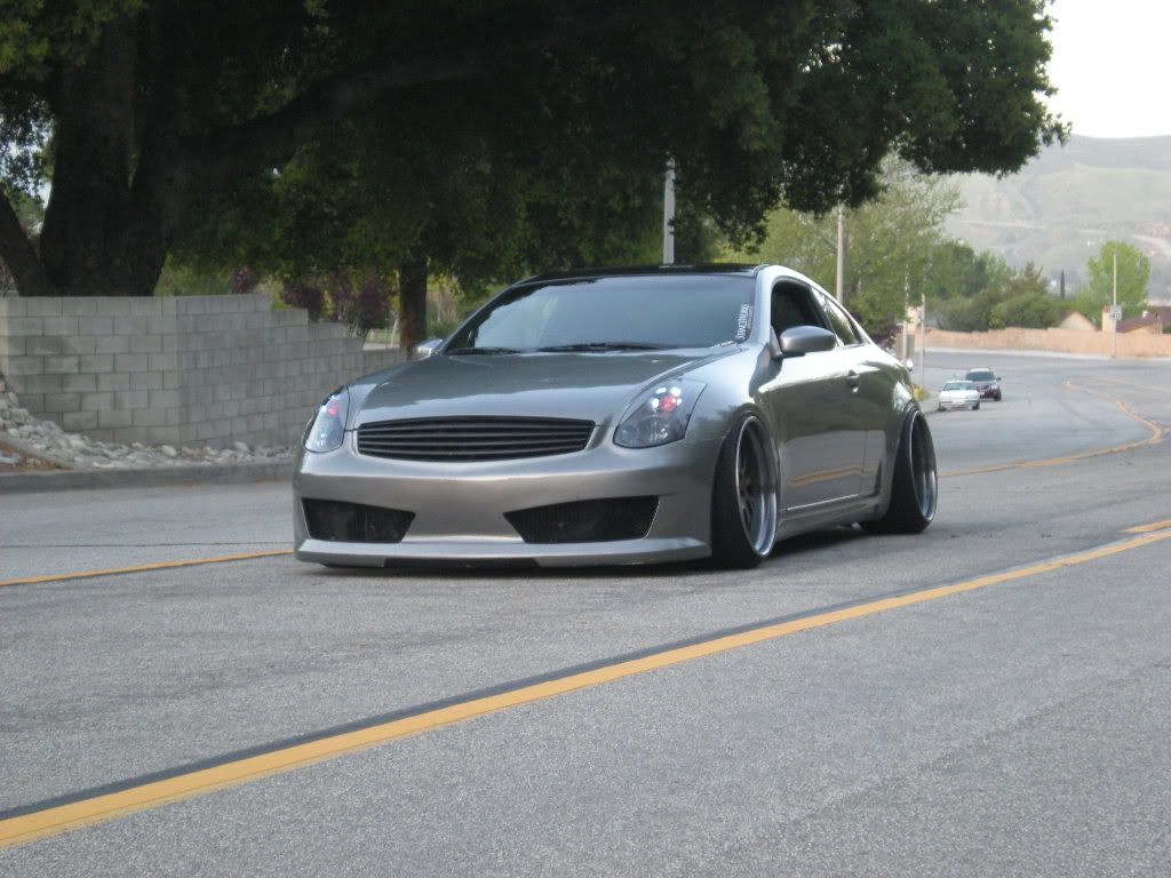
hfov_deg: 26.3
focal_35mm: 74
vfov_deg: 19.9
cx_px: 586
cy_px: 439
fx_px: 2503
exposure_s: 1/28.5
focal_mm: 12.3
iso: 200
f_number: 4.6
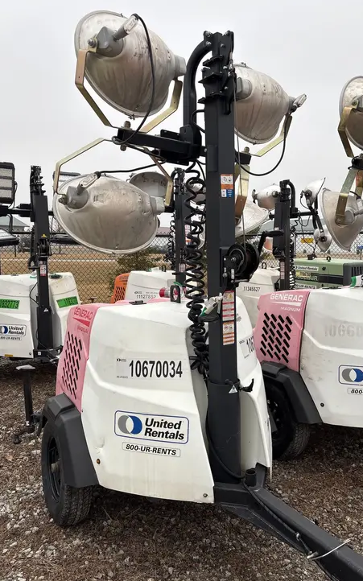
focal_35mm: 28
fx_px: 443
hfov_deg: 44.5
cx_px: 183
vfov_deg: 66.5
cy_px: 288
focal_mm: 5.96
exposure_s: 1/341
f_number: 1.6
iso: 50
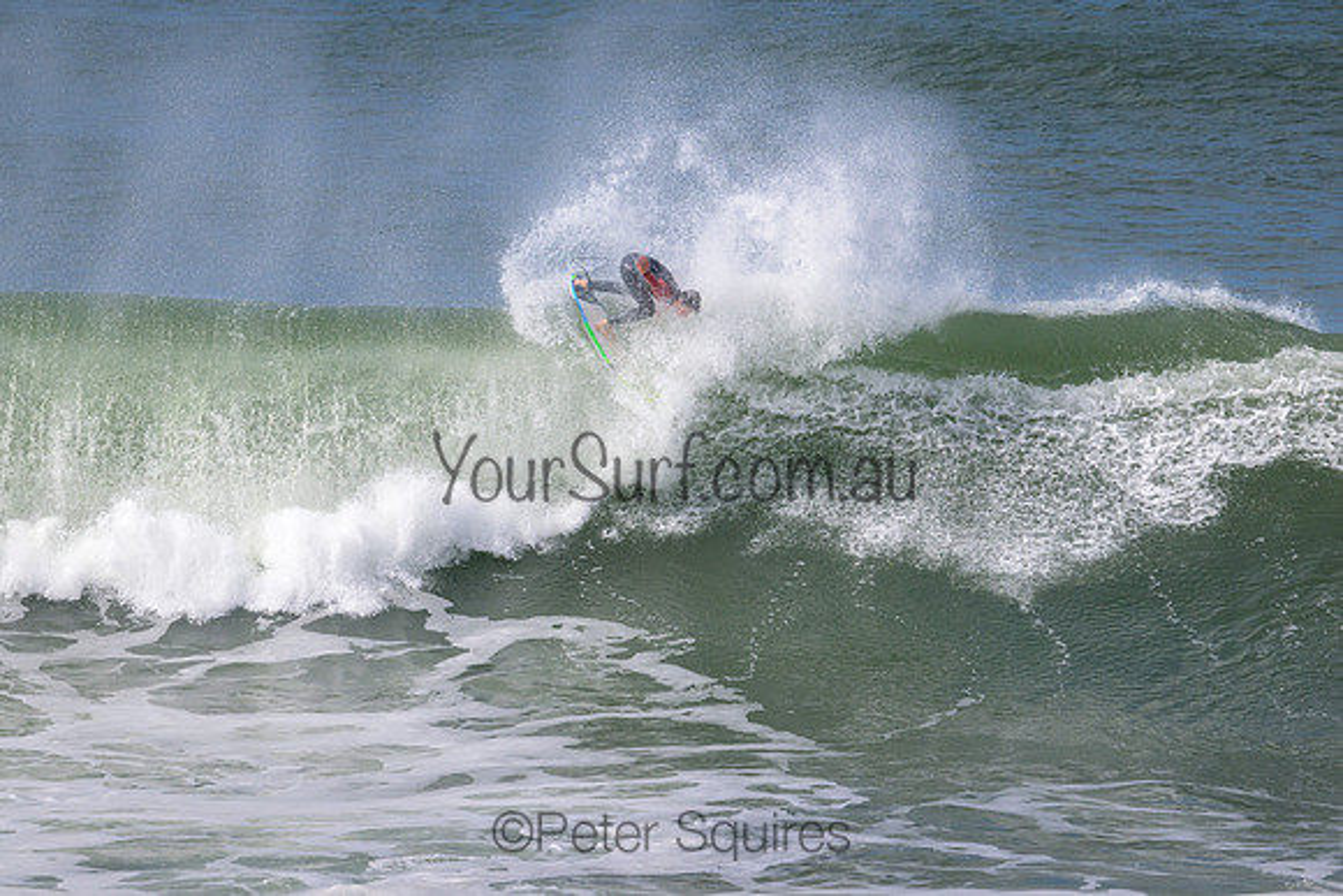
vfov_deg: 2.5
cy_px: 420
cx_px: 540
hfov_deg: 3.7
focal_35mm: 552
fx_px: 20588
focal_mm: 420
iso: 500
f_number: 10
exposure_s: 1/2000
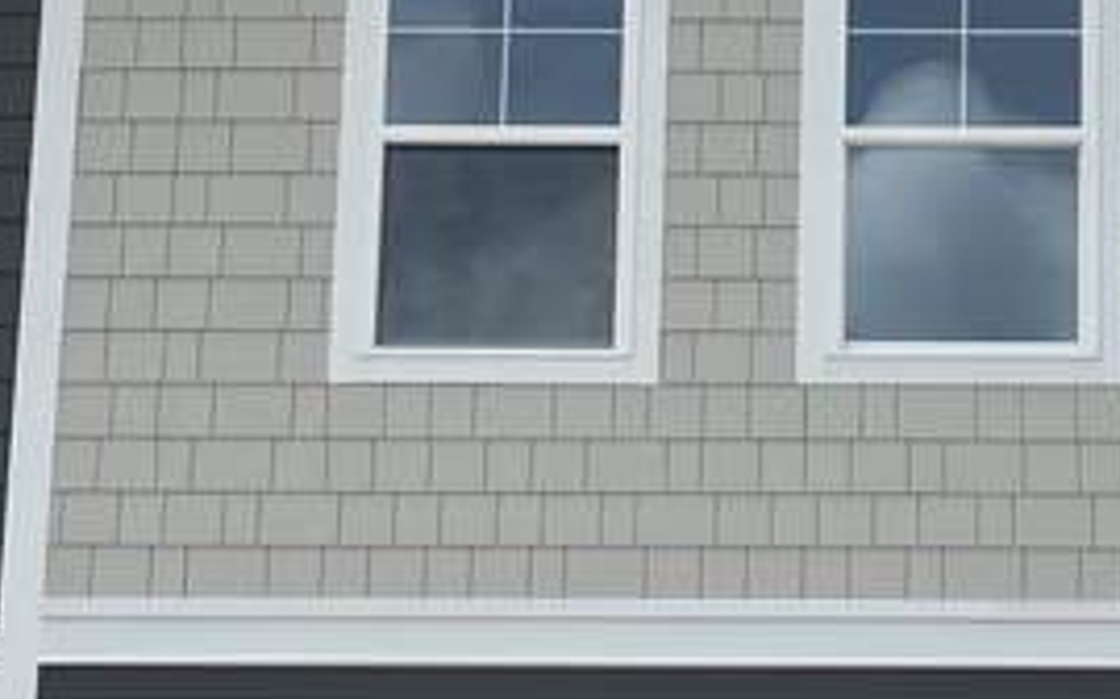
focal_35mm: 126
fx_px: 3845
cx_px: 903
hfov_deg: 16.4
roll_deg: -0.5
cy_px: 212
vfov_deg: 10.4
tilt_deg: +14.0
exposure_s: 1/5917
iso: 32
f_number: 1.6
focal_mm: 5.1
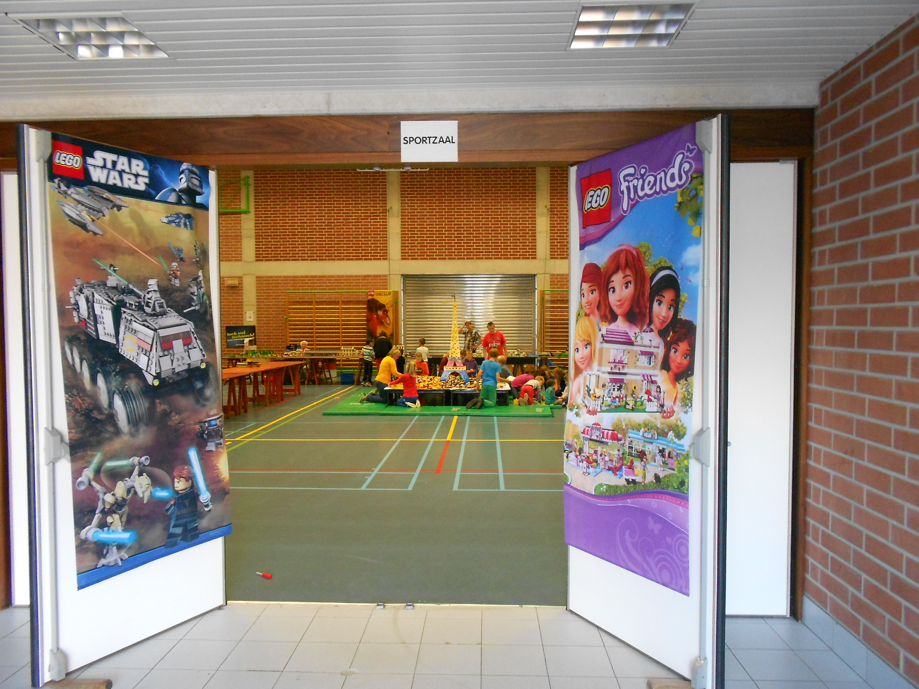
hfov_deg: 67.3
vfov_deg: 53.1
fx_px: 690
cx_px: 460
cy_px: 344
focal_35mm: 26
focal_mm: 4.6
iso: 320
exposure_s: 1/30
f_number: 3.2
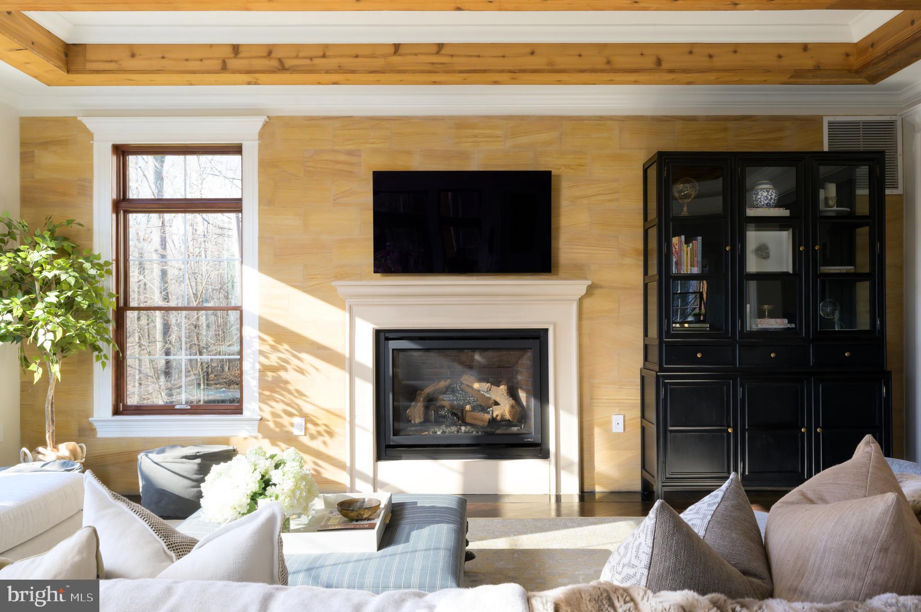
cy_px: 306
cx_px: 460
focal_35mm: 30
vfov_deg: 43.5
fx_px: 767
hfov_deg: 62.0
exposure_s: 1/160
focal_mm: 30
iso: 800
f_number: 13
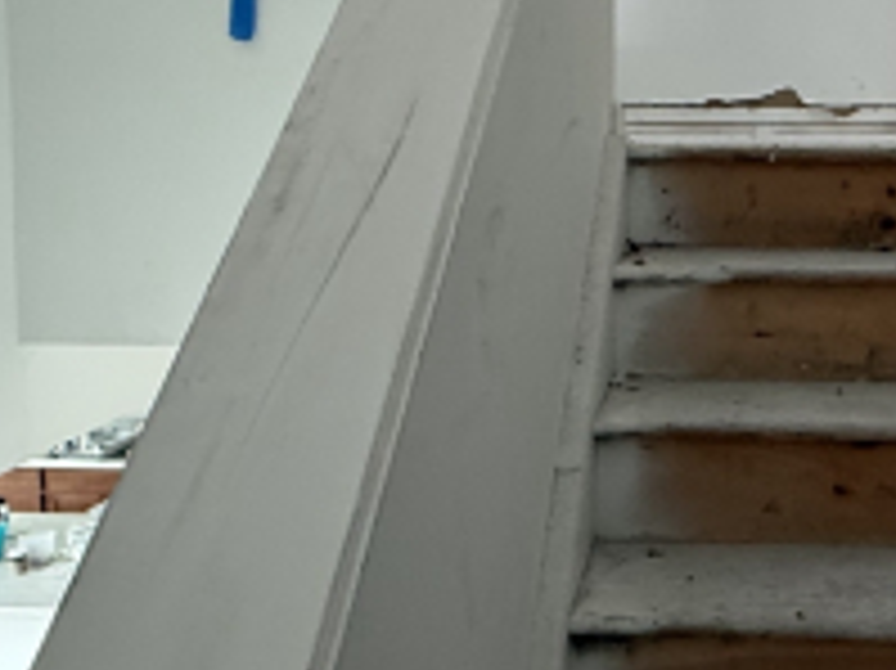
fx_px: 1216
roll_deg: -0.7
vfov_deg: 30.7
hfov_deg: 39.1
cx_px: 696
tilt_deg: -5.9
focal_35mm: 47
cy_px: 238
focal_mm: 2.22
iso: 500
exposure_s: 1/60
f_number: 2.2
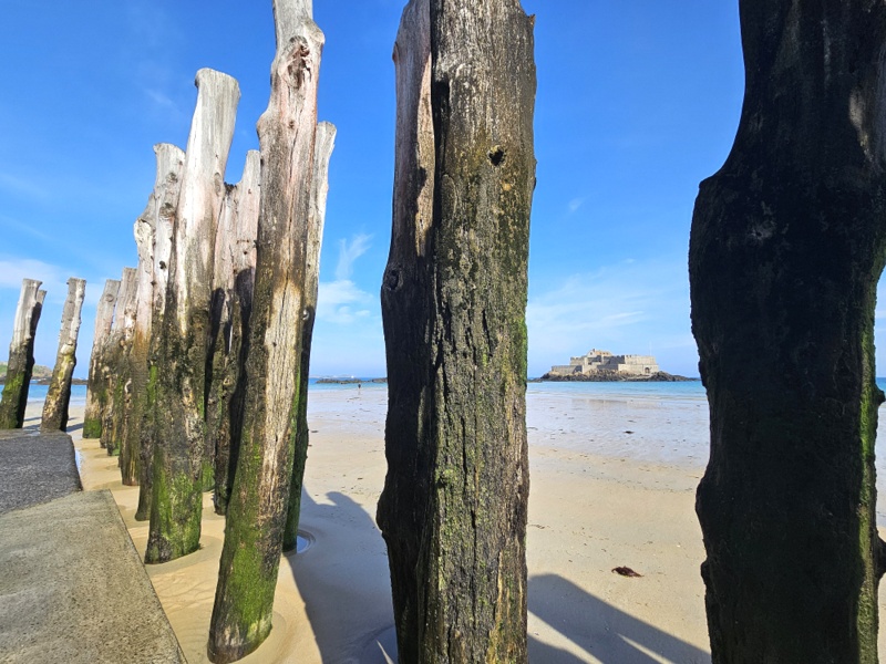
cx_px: 443
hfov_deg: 106.2
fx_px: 333
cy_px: 332
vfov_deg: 89.9
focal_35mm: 13
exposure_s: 1/1709
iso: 50
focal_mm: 2.2
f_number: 2.2
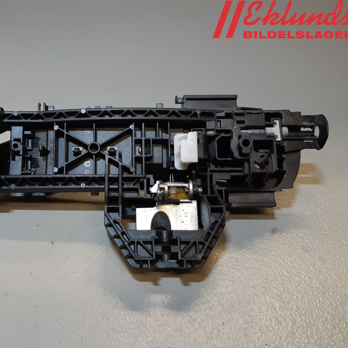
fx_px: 353
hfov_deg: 51.6
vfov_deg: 52.5
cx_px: 119
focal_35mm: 31
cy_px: 176
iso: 80
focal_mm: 3.93
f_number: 1.7
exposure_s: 1/100
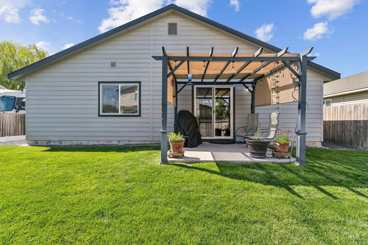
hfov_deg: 92.9
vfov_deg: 70.1
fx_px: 175
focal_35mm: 17
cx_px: 184
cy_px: 122
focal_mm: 17.1
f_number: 13
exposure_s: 1/100
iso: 400
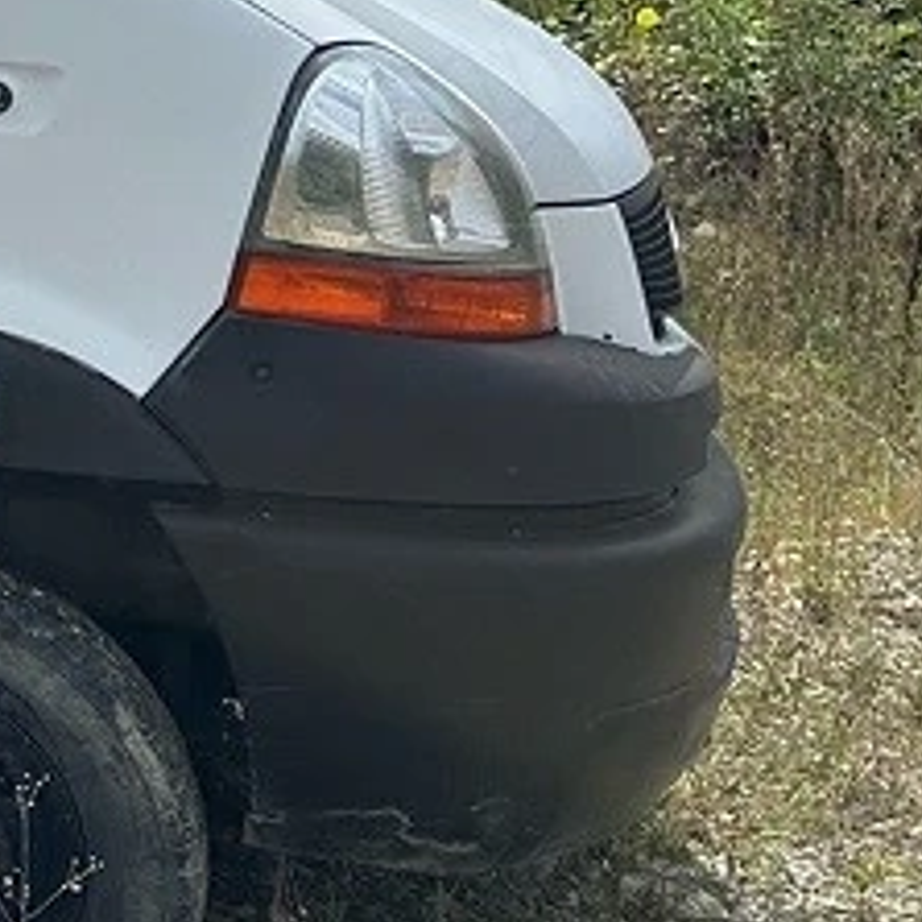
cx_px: -1100
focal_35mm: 95
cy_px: -66
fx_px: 2863
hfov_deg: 14.2
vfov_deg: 17.7
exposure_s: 1/5000
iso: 80
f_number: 1.78
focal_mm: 6.86
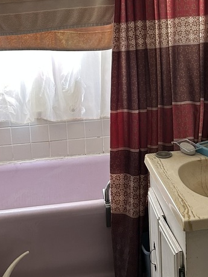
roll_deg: +1.3
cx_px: 130
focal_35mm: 61
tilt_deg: -11.7
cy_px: 88
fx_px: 489
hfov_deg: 24.0
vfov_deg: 31.4
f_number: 1.5
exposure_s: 1/60
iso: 160
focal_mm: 5.7
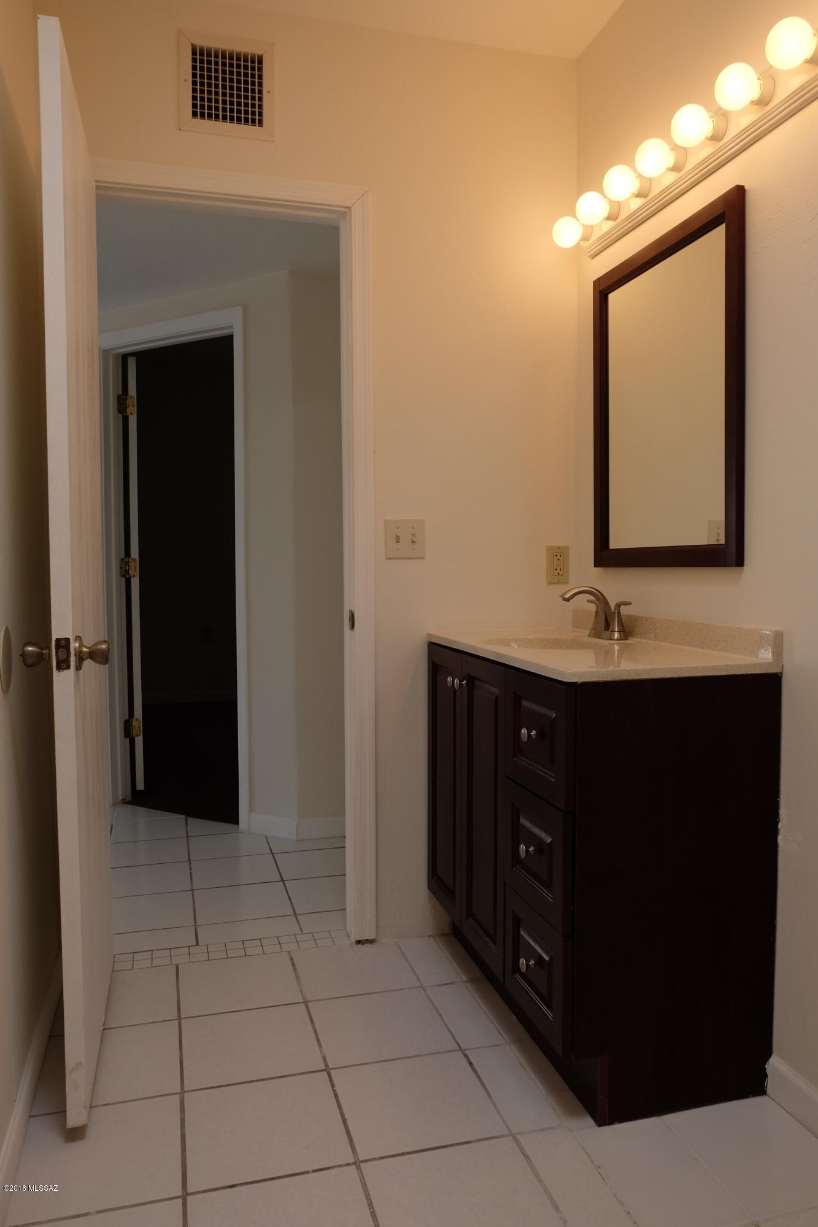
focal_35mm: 24
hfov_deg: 53.1
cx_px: 409
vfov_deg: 73.7
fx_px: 818
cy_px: 614
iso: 400
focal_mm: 16
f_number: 5.6
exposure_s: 1/150
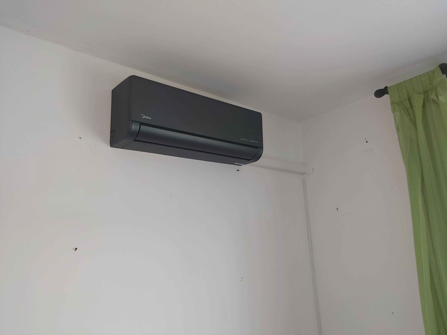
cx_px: 224
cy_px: 168
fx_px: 336
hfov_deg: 67.3
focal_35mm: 26
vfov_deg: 53.1
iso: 100
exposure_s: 1/50
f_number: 1.7
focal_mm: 3.92
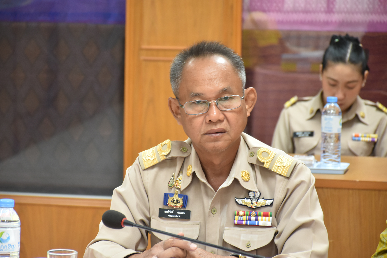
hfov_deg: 11.2
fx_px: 1967
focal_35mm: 183
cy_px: 129
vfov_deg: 7.5
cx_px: 194
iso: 800
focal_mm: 122
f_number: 5.6
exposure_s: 1/13
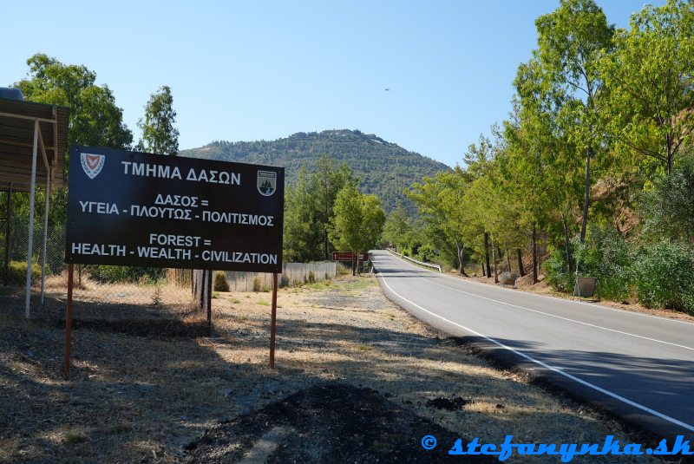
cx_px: 347
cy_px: 232
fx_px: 888
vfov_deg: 29.3
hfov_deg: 42.7
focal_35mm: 46
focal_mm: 46
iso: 100
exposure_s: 1/80
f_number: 8
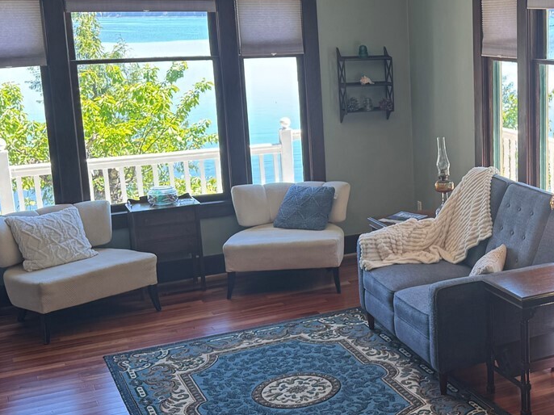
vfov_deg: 26.1
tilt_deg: -10.9
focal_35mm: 56
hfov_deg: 32.4
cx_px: 516
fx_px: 896
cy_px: 181
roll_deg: +0.9
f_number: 1.78
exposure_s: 1/122
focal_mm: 6.76
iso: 50
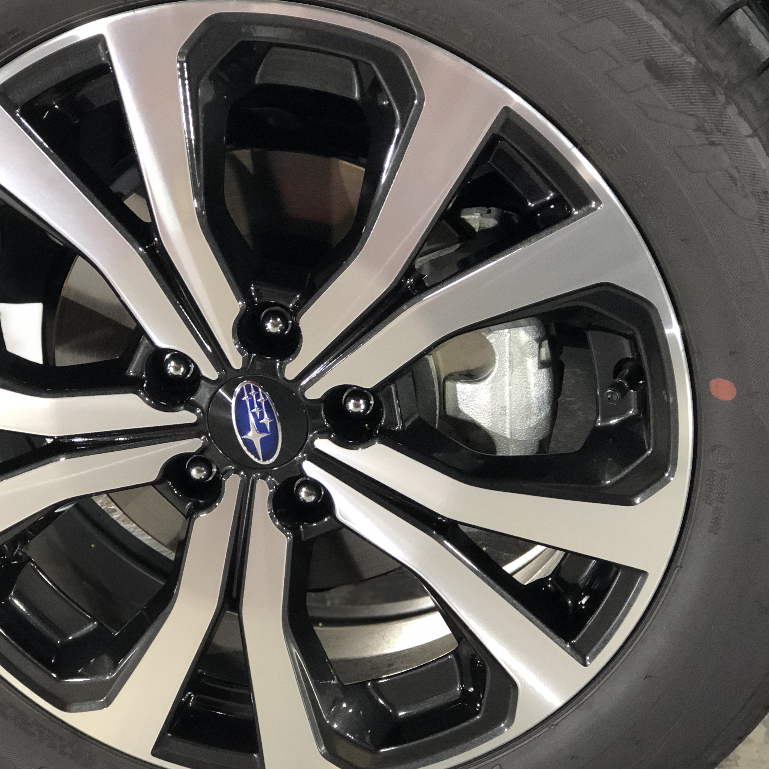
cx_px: 303
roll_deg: -1.3
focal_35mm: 72
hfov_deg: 23.9
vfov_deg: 24.0
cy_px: 378
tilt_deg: -23.1
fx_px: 1810
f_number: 2.8
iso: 250
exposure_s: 1/30
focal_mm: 6.6
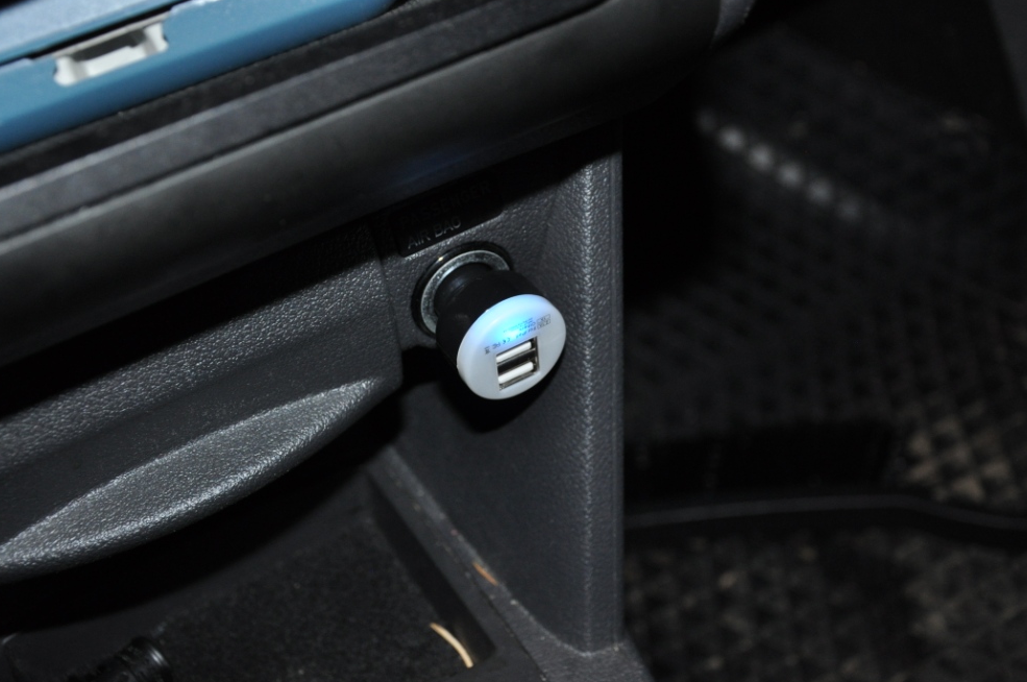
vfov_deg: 25.4
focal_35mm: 53
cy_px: 343
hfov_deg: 37.6
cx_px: 503
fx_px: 1510
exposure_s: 1/60
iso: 800
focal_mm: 34
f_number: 4.2
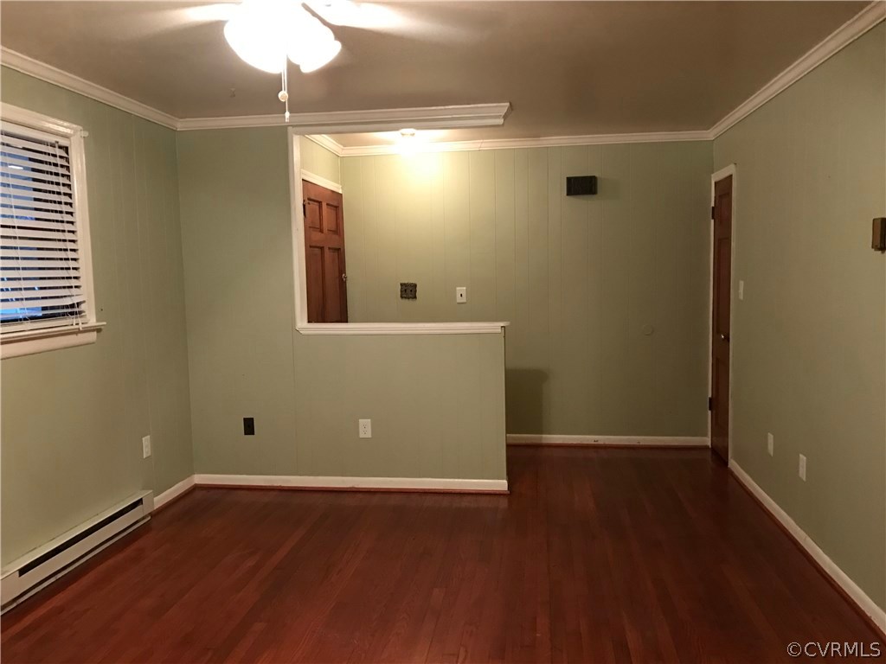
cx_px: 443
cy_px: 332
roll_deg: +1.4
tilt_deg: -6.1
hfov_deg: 63.4
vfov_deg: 49.7
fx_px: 717
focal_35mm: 28
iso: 100
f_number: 1.8
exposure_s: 1/7
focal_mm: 3.99
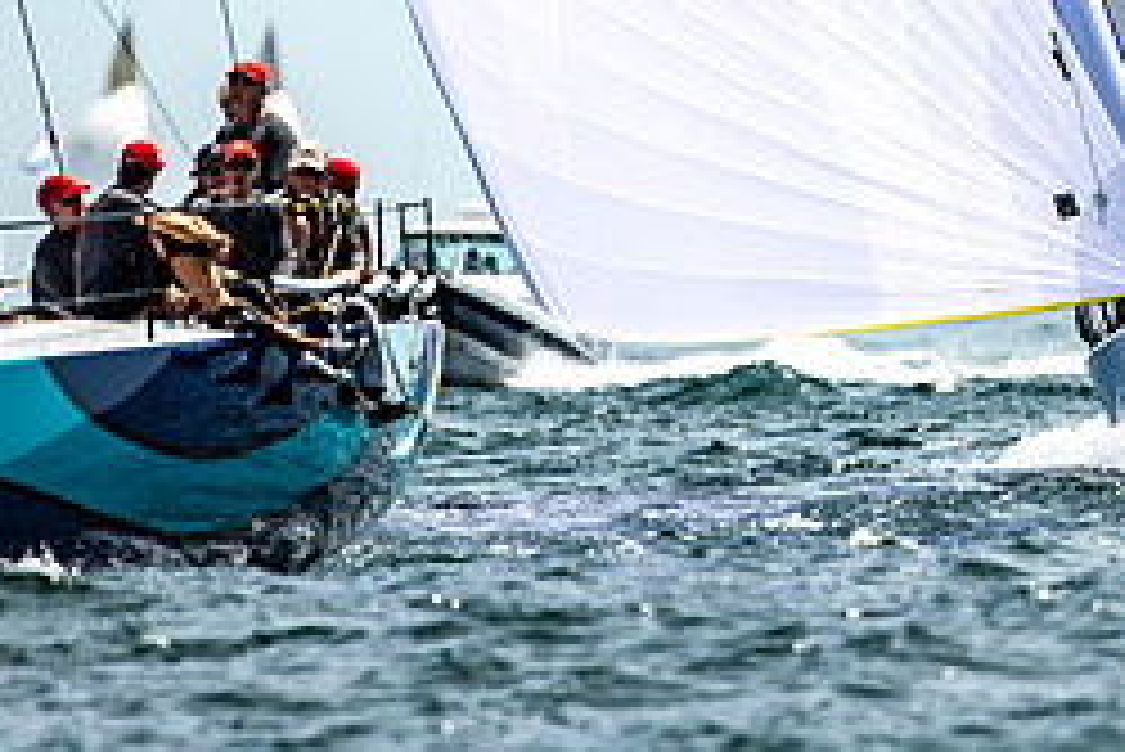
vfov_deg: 1.0
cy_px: -104
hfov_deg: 1.5
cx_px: 1125
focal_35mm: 1390
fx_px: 43461
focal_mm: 600
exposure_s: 1/3200
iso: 400
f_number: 5
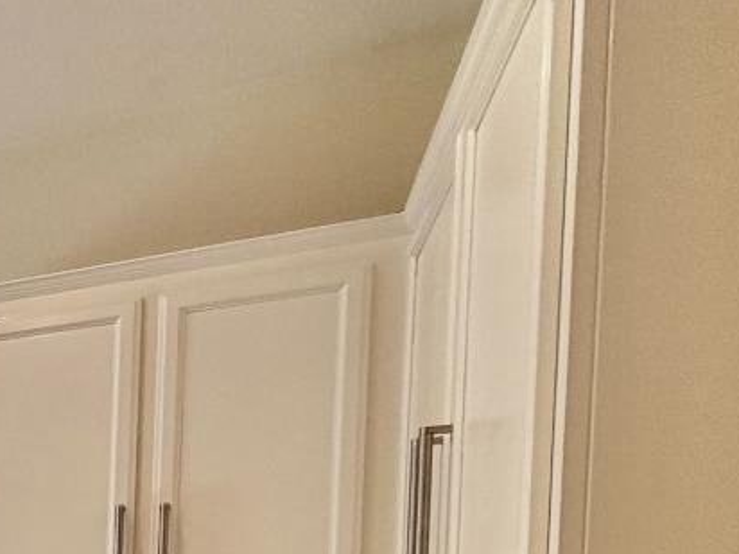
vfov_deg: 25.0
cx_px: -543
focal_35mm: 51
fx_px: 1089
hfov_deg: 23.1
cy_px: 707
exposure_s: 1/120
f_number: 2.2
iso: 64
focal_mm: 2.22
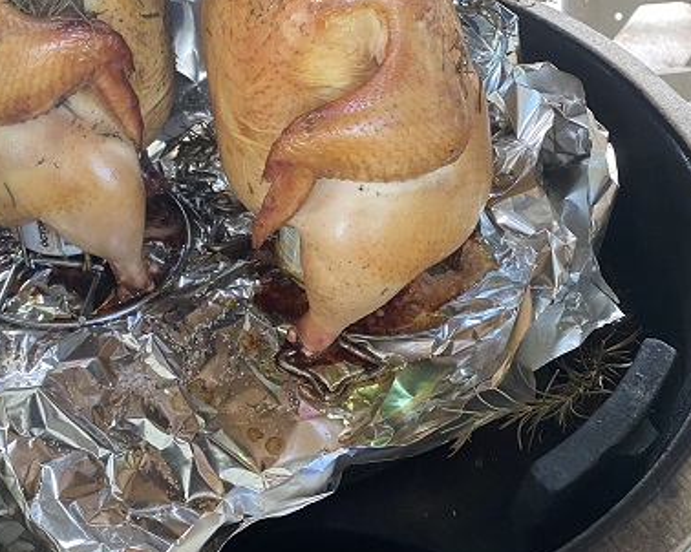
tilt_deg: -39.2
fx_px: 879
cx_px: 267
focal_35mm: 43
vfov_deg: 34.6
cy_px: 197
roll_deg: -1.9
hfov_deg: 42.6
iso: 400
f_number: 1.8
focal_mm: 4.25
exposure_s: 1/60
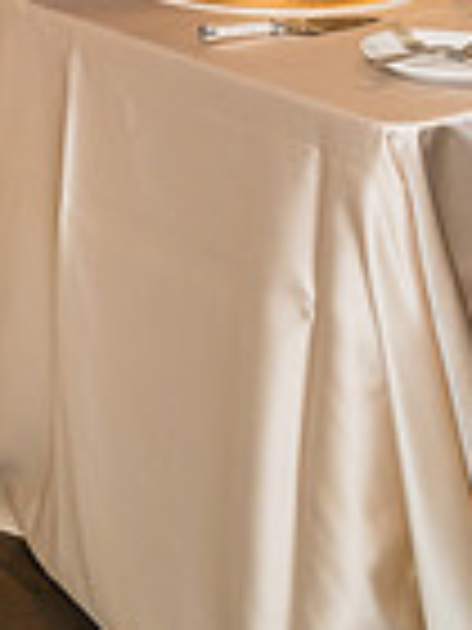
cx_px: -121
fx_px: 1854
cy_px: -248
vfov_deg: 17.7
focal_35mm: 102
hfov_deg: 14.0
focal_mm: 33
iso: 1600
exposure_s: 1/200
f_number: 4
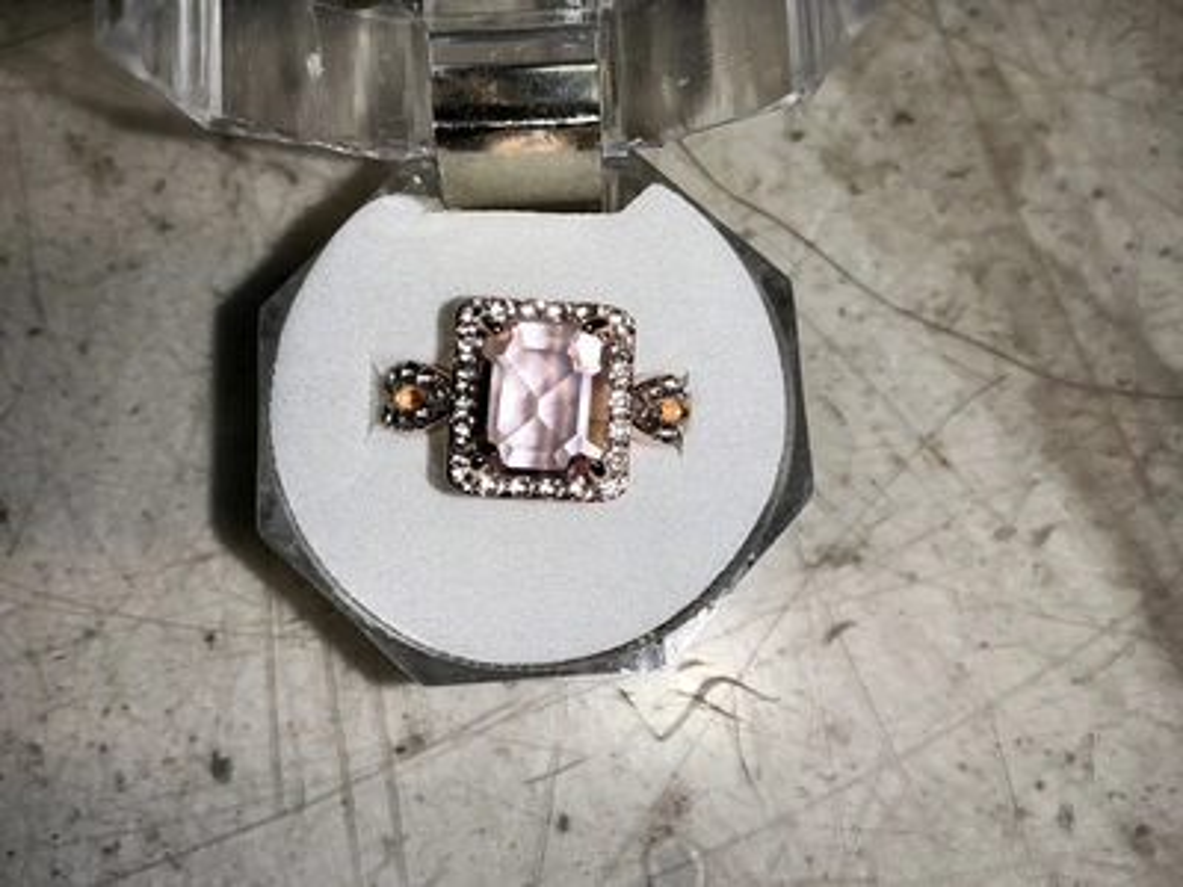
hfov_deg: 63.4
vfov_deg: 49.7
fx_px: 957
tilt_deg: -78.7
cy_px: 444
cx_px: 592
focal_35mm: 28
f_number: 1.8
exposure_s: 1/1848
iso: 16
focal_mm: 3
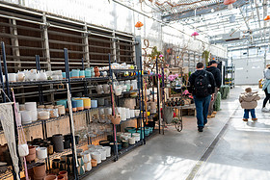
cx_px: 82
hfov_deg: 61.5
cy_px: 118
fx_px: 218
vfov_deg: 44.4
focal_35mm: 29
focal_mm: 14
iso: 125
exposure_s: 1/160
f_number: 4
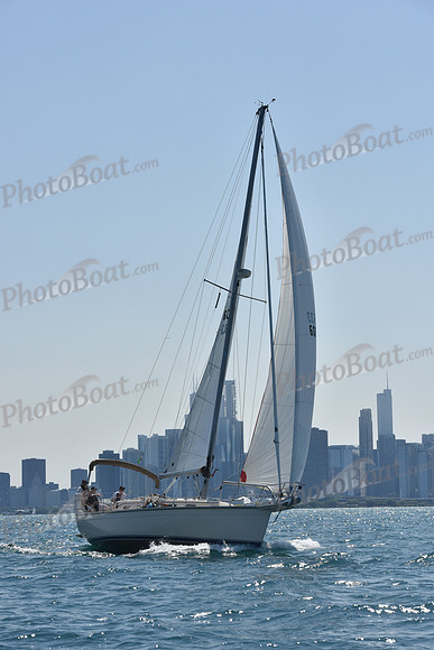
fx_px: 1843
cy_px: 325
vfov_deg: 20.0
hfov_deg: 13.4
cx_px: 217
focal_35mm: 102
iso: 250
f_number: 9
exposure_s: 1/1600
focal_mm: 102
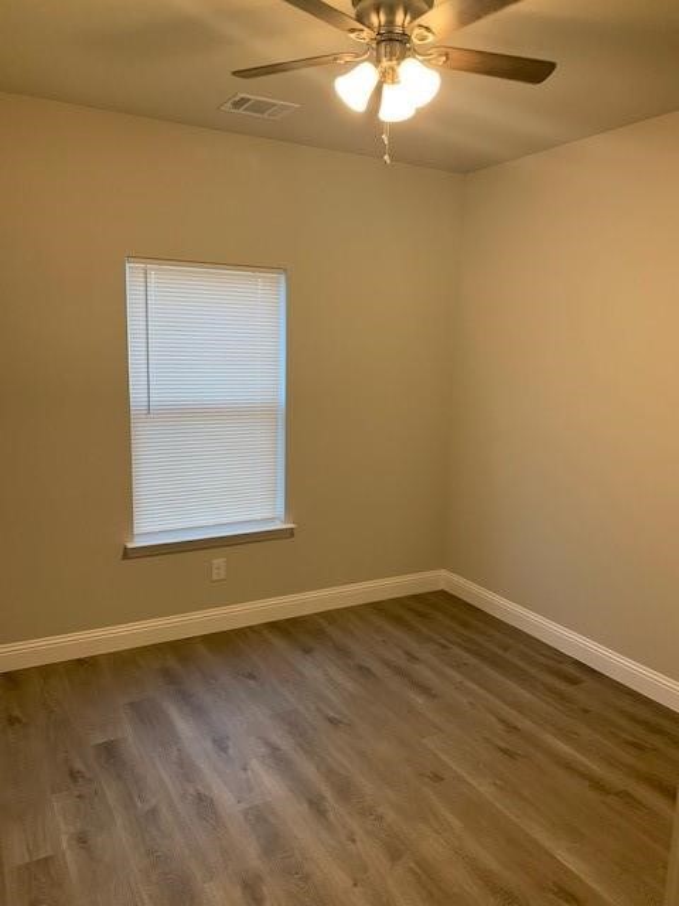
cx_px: 340
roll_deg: -0.9
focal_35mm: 26
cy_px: 453
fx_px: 680
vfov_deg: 67.3
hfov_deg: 53.1
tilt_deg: -10.4
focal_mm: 4.25
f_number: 1.8
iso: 125
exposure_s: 1/60
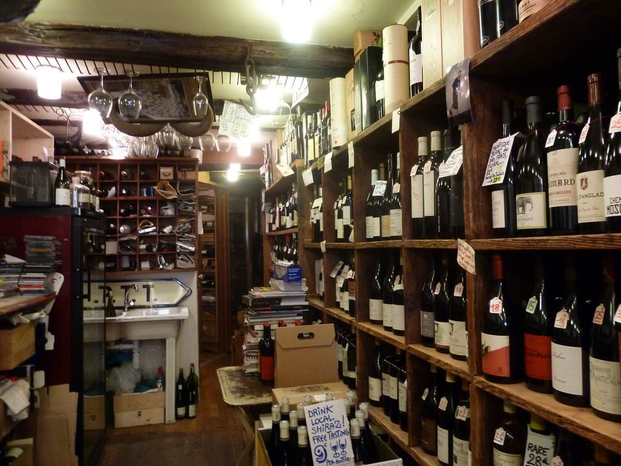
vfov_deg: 54.9
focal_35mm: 25
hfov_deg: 69.4
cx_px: 310
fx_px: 448
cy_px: 233
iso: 400
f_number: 3.3
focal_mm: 4.1
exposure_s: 1/20
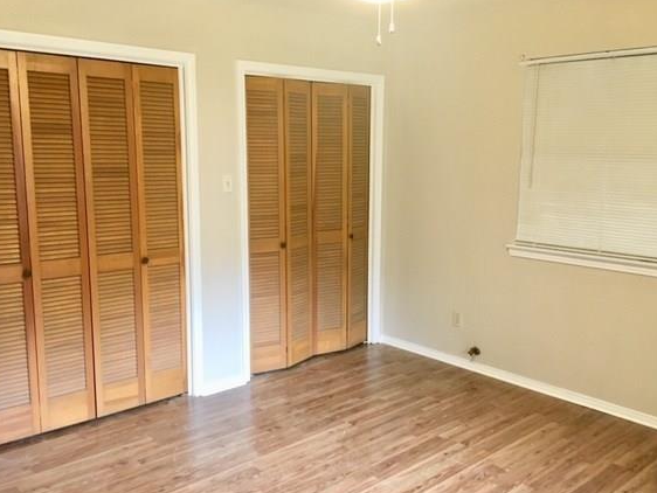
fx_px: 627
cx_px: 325
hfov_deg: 55.3
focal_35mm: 33
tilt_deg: -7.8
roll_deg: -0.4
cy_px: 257
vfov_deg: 43.0
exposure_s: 1/30
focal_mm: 4.15
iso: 125
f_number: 2.2
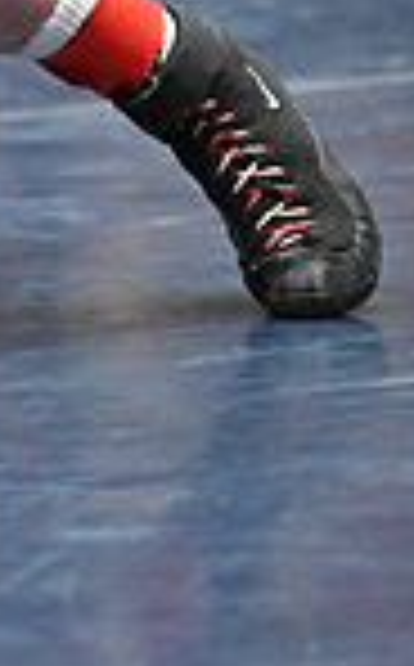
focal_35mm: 521
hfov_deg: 2.5
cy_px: 70
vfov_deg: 4.0
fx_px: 9442
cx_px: -760
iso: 6400
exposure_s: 1/1250
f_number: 2.8
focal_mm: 130
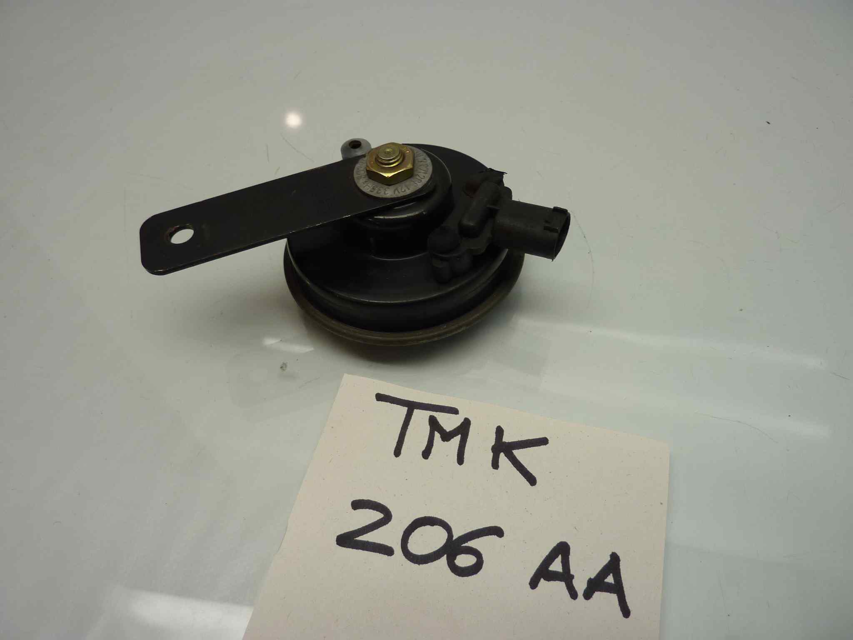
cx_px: 426
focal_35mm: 25
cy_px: 320
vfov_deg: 54.9
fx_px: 616
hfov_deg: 69.4
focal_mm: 4.1
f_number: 3.3
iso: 80
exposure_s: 1/30
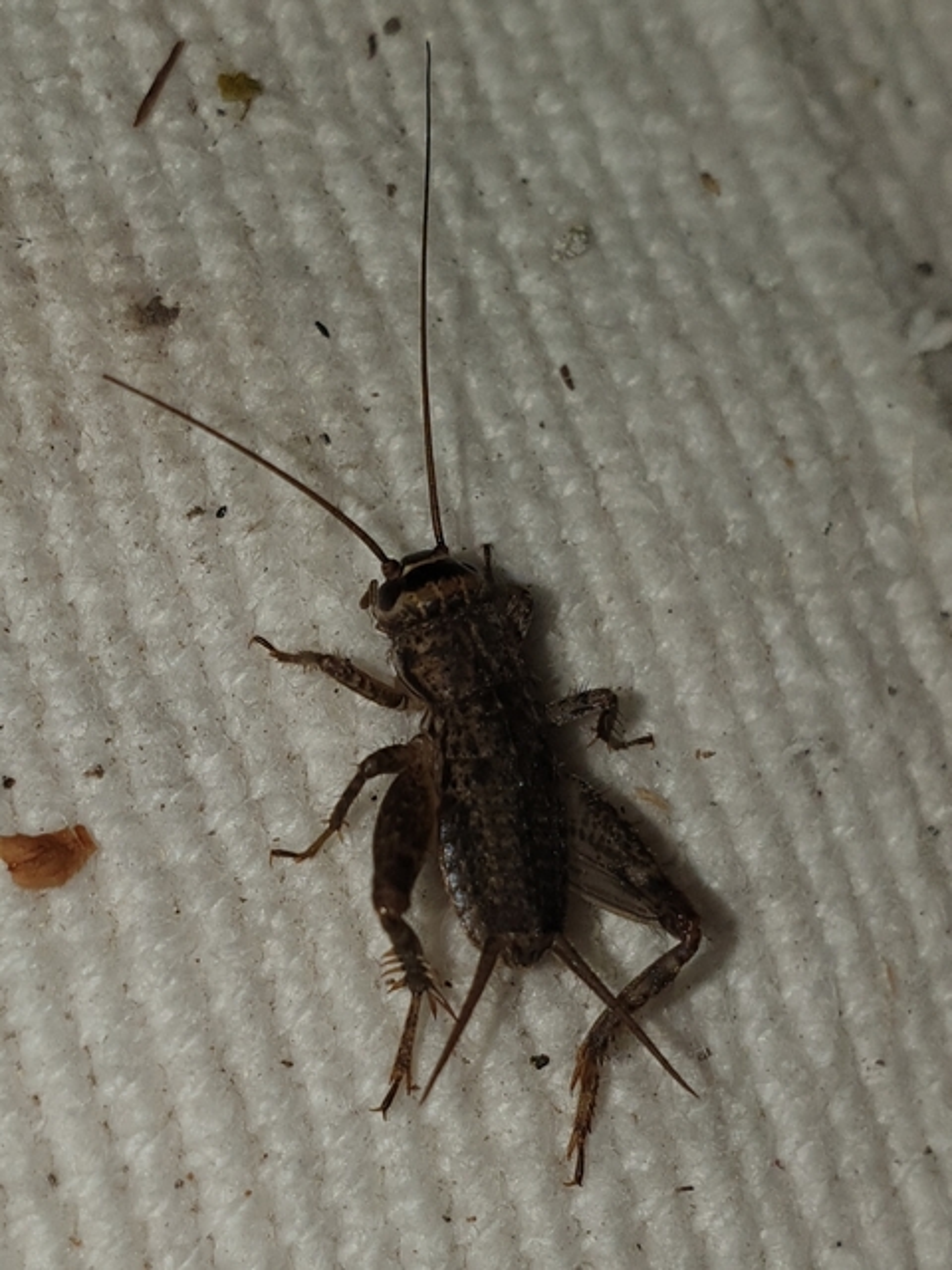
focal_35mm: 26
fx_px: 953
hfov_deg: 53.1
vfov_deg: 67.3
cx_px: 476
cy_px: 635
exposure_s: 1/2825
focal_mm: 4.3
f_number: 2.4
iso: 50
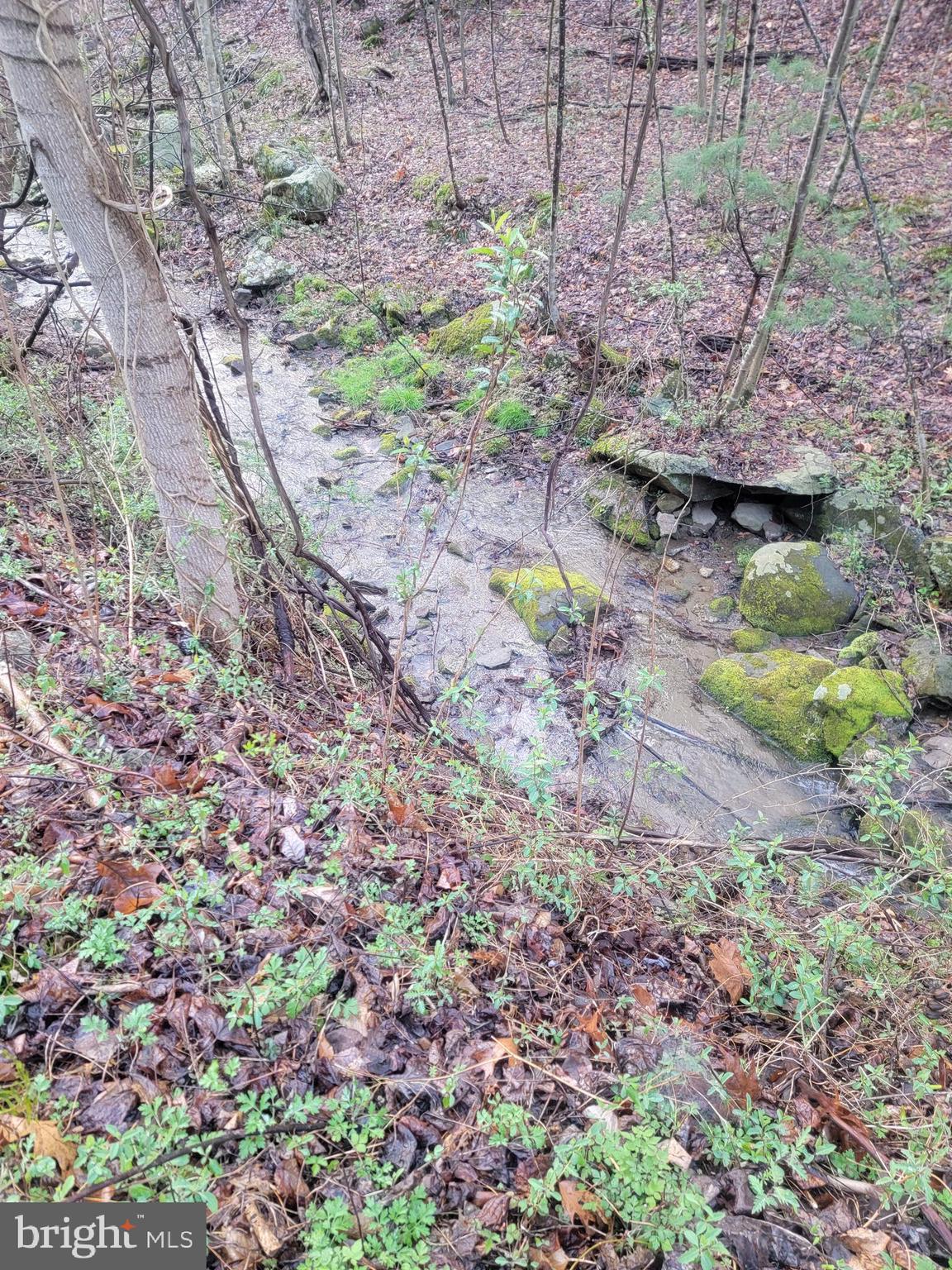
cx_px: 476
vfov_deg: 71.6
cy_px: 635
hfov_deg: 56.8
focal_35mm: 24
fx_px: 880
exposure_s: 1/60
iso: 160
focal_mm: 6.7
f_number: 1.8
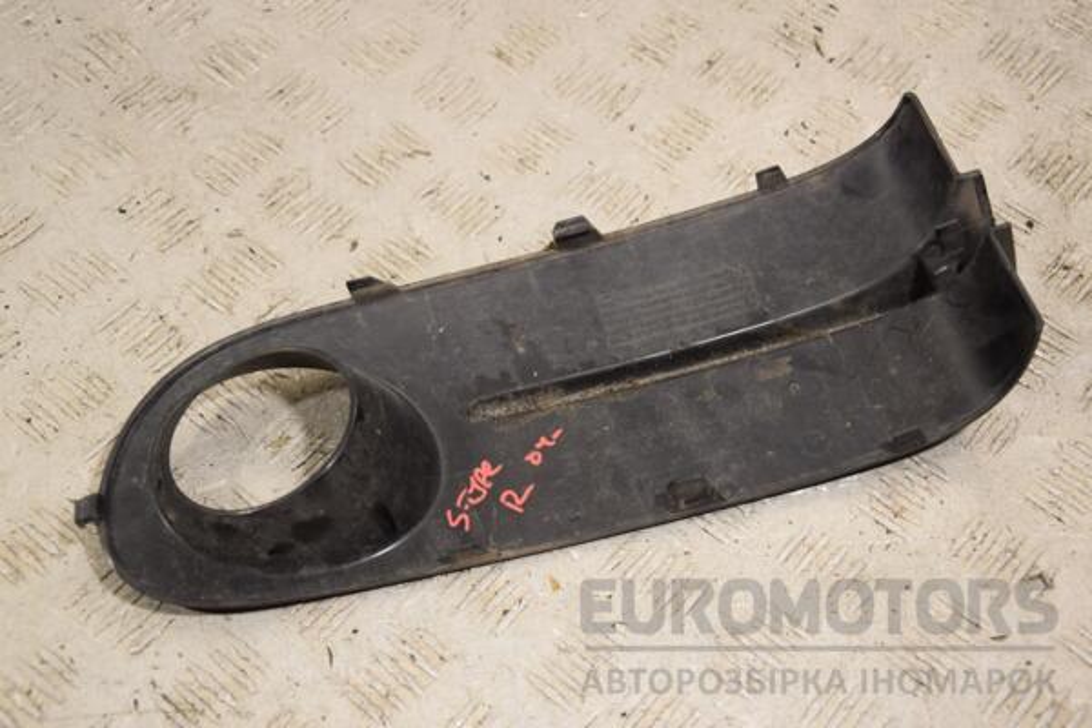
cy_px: 364
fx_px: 1820
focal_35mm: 60
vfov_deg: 22.6
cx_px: 546
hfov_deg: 33.4
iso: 400
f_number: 5.6
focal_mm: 40
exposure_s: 1/125
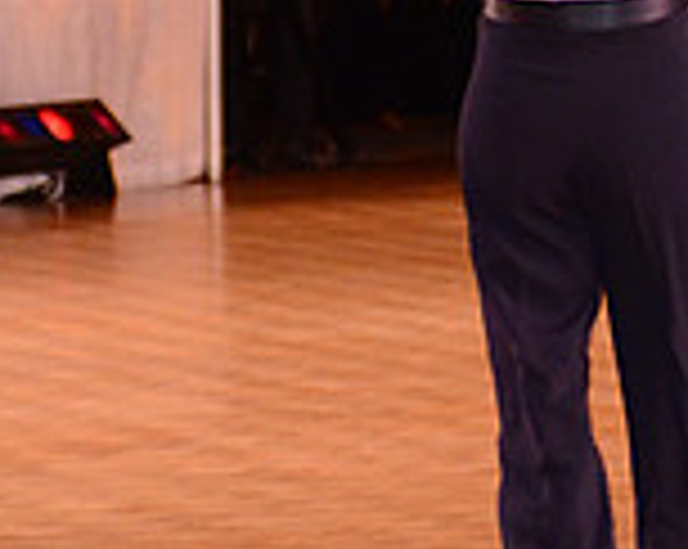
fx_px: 8684
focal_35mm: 427
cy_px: -288
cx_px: 769
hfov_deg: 4.5
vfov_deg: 3.6
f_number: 2.8
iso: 2500
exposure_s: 1/200
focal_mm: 80
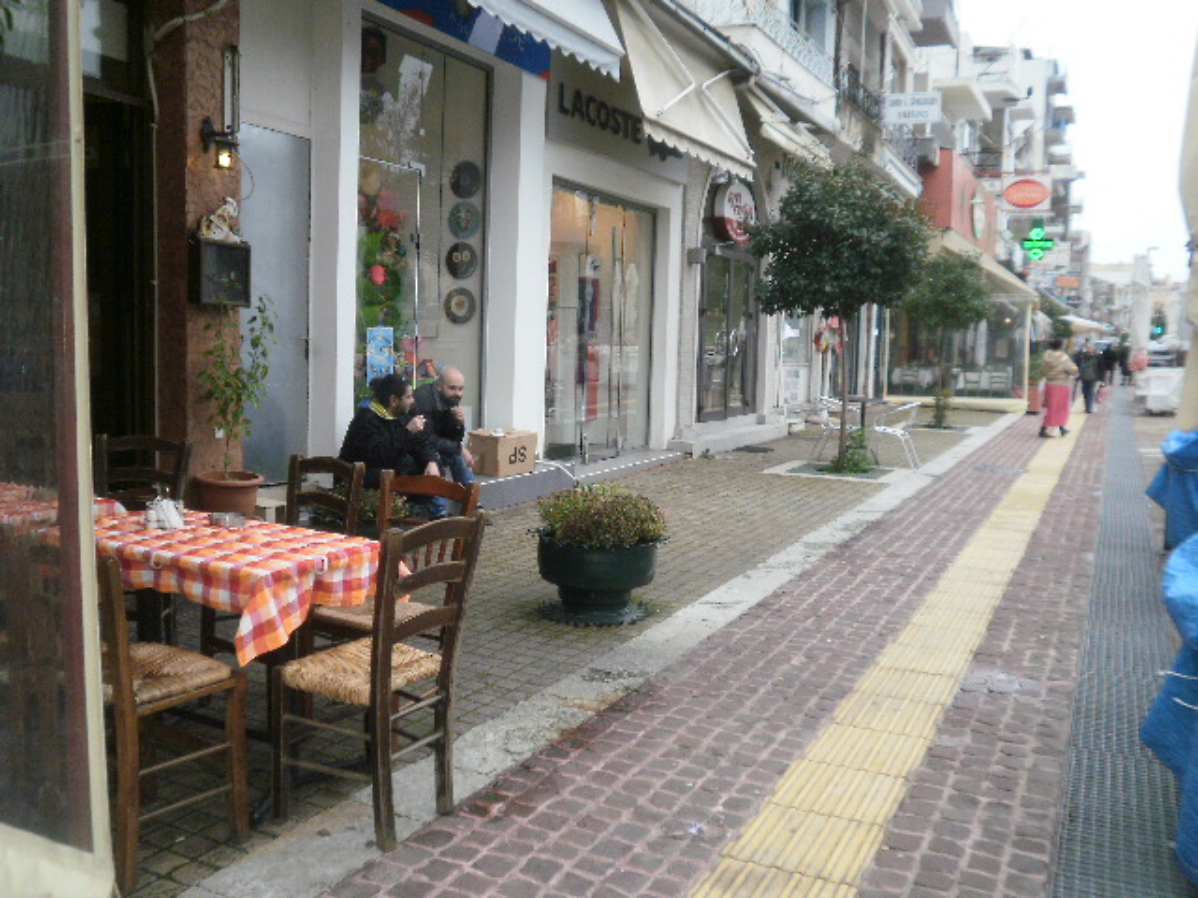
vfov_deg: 45.4
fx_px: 1073
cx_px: 599
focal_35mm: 31
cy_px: 449
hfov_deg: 58.4
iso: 100
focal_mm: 5.45
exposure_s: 1/160
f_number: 2.9
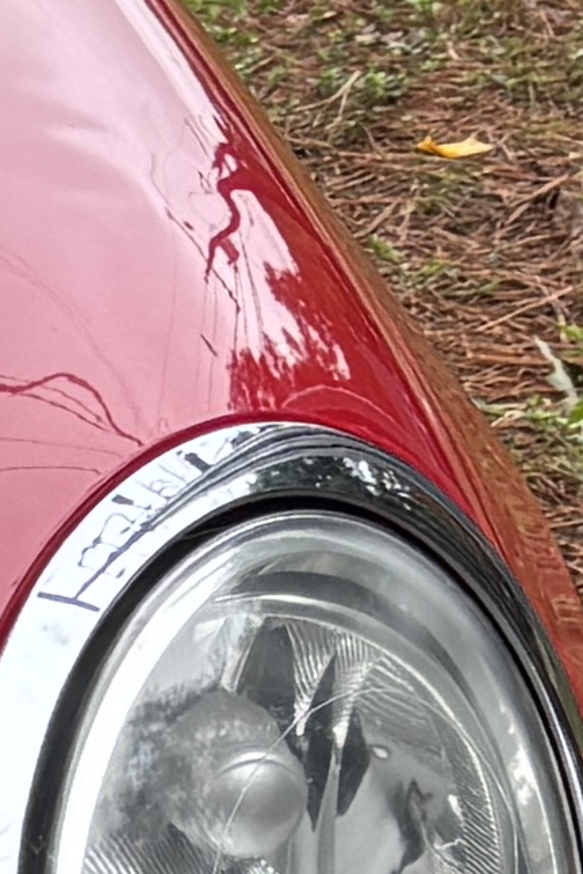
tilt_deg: -28.1
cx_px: -1790
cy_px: 1222
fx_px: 5802
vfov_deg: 8.5
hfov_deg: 5.1
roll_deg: +0.6
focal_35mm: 239
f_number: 1.6
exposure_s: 1/173
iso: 40
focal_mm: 5.96
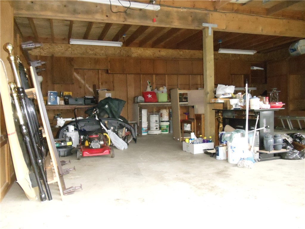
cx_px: 152
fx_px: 388
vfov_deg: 32.9
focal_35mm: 44
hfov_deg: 42.9
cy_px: 114
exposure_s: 1/30
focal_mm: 6
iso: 800
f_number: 3.5
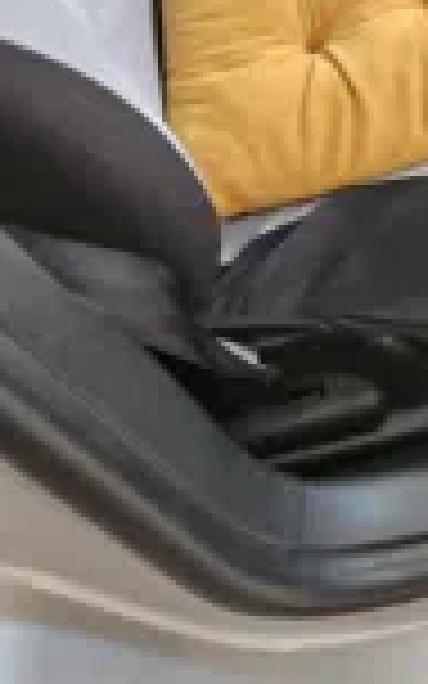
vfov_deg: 29.0
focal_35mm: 64
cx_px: 653
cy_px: -63
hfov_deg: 18.0
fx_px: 1194
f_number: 1.8
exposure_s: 1/60
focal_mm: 5.4
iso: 800
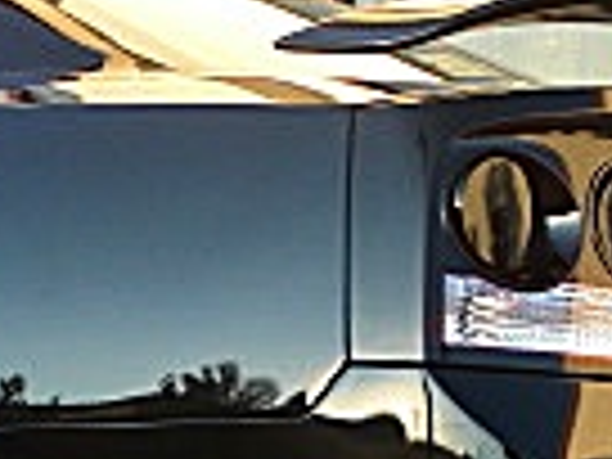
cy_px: 392
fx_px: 2988
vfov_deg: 8.8
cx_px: 4
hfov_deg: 11.6
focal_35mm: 169
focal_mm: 6.3
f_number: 2.8
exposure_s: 1/100
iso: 50
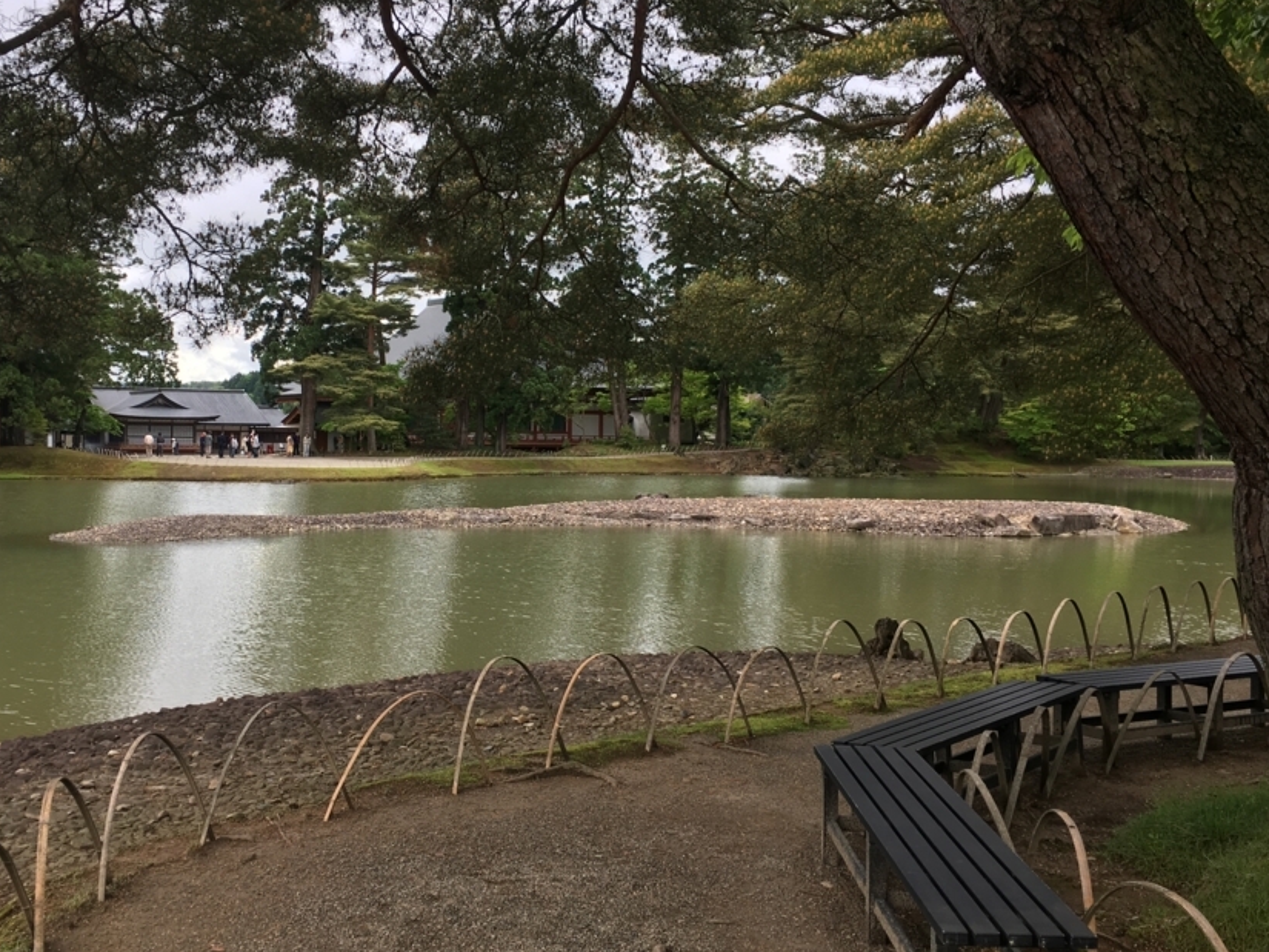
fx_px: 1320
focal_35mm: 36
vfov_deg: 39.6
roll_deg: -0.4
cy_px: 440
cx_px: 506
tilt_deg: -1.0
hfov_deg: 51.0
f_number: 2.2
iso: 25
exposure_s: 1/190
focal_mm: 4.15
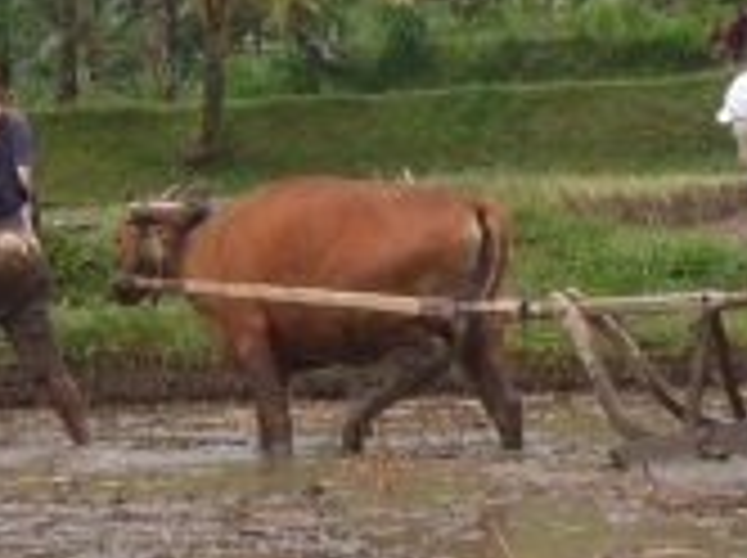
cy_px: -106
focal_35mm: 184
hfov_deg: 10.8
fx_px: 3965
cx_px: 351
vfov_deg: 8.0
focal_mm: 8.1
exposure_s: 1/400
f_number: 5
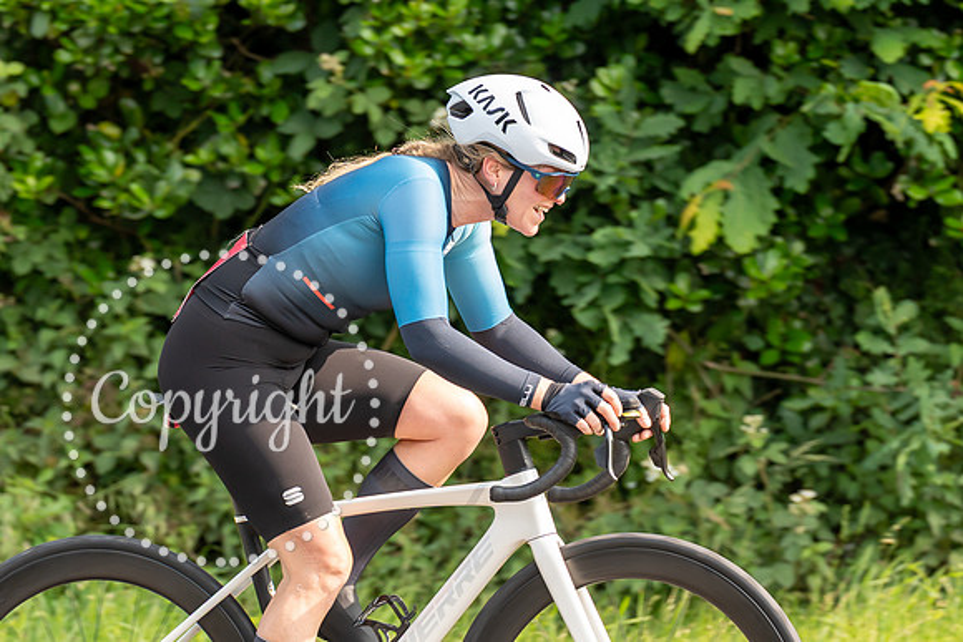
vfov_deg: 3.3
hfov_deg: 4.9
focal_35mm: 422
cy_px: 409
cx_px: 535
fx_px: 11293
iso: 320
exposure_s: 1/1000
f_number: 3.2
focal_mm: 197
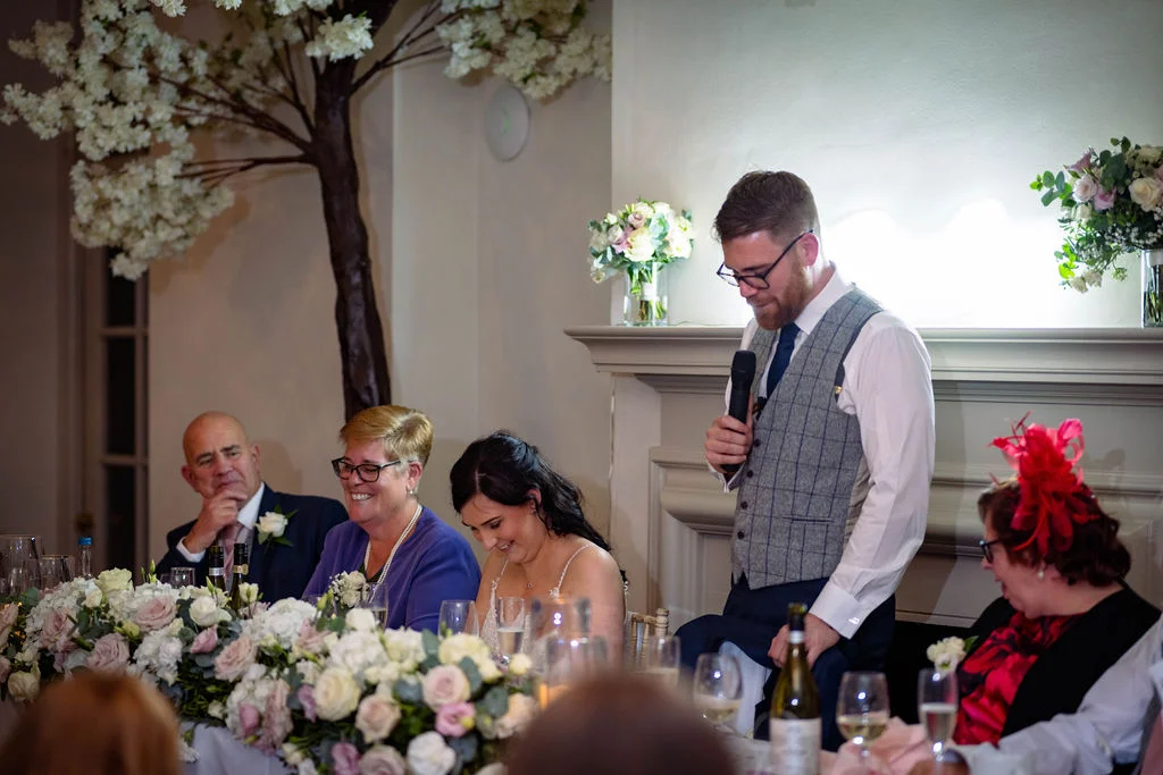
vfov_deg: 16.1
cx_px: 582
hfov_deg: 23.9
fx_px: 2746
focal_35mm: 85
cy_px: 388
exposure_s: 1/200
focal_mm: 85
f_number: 1.8
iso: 1000
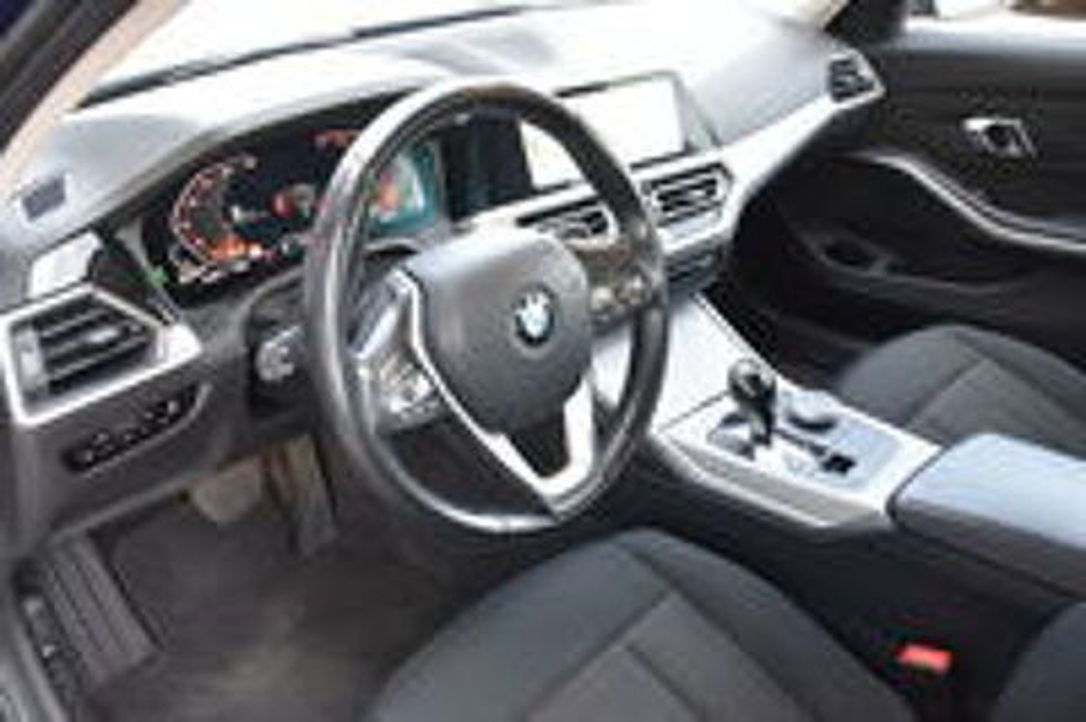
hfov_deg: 62.0
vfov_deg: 43.5
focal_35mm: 30
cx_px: 543
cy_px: 361
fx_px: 904
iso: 640
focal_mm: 20
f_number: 4
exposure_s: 1/60
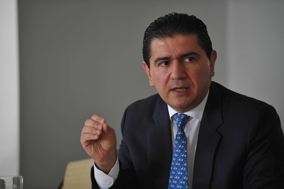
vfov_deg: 6.9
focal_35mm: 200
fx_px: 1577
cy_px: 94
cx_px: 142
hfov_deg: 10.3
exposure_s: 1/125
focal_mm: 200
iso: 1600
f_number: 2.8
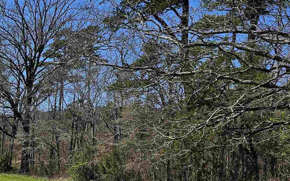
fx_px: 530
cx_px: -73
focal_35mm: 67
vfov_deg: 18.6
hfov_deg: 26.6
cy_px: 202
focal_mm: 6.3
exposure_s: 1/1044
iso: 10
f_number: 1.7
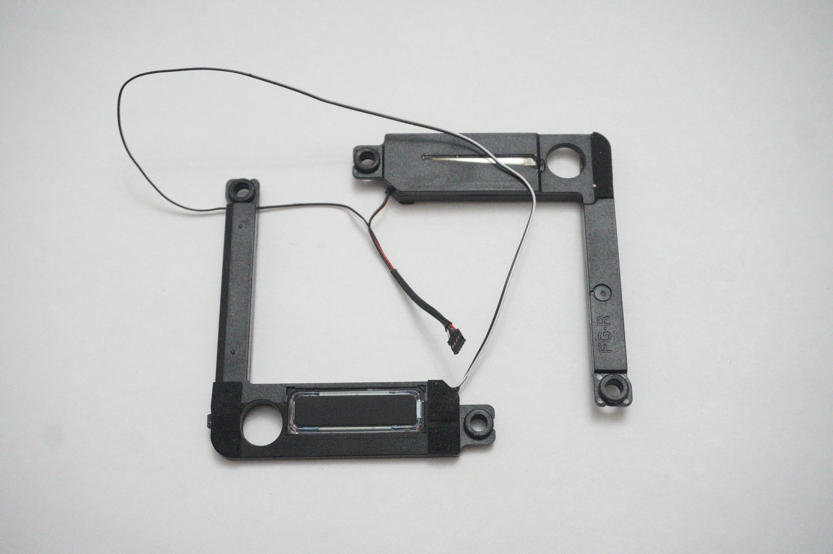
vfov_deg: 30.8
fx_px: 1006
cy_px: 277
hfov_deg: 45.0
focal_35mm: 44
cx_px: 416
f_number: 5.6
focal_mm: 29
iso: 12800
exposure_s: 1/200
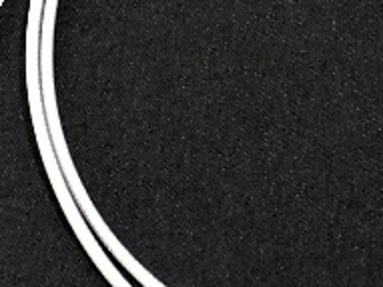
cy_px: 26
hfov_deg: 12.6
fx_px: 1703
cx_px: 439
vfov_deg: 9.6
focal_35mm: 154
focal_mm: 8.1
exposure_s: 1/6
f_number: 4.2
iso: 400
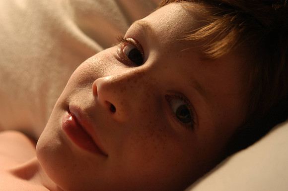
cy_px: 96
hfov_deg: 24.2
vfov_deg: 16.2
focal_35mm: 84
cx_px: 144
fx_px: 672
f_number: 5
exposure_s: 1/3
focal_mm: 56
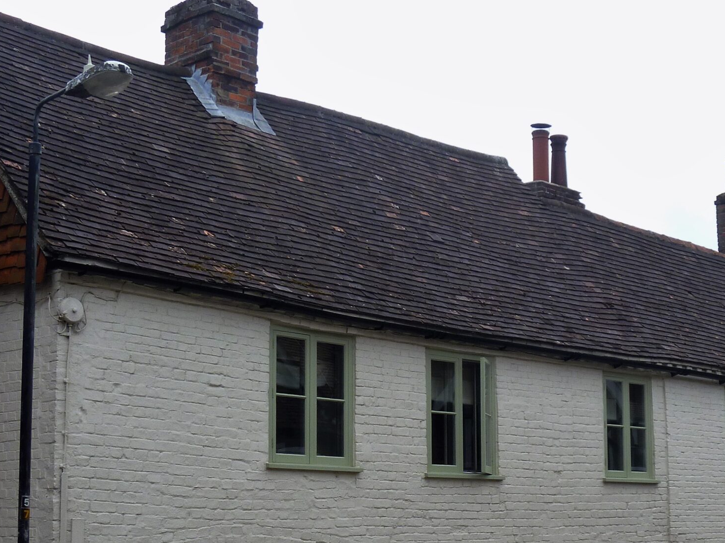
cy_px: 426
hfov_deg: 31.5
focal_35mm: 61
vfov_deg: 23.7
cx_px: 468
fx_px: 1277
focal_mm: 6.3
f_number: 4.5
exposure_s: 1/200
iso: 80
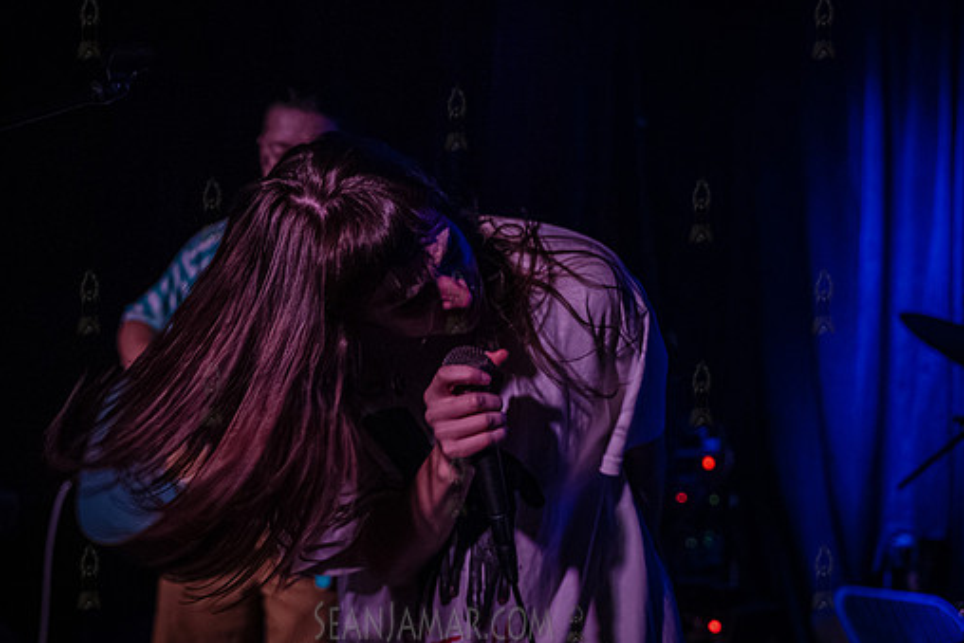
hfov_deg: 29.9
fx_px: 1795
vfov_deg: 20.2
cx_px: 324
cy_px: 178
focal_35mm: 67
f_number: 3.2
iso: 16000
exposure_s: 1/320
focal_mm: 44
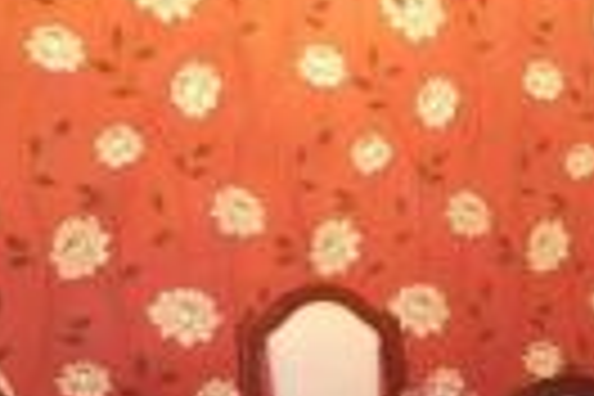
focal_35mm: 92
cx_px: 826
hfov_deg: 19.9
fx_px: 1518
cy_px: 623
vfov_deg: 13.8
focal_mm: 3.6
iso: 800
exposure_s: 1/60
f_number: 2.8
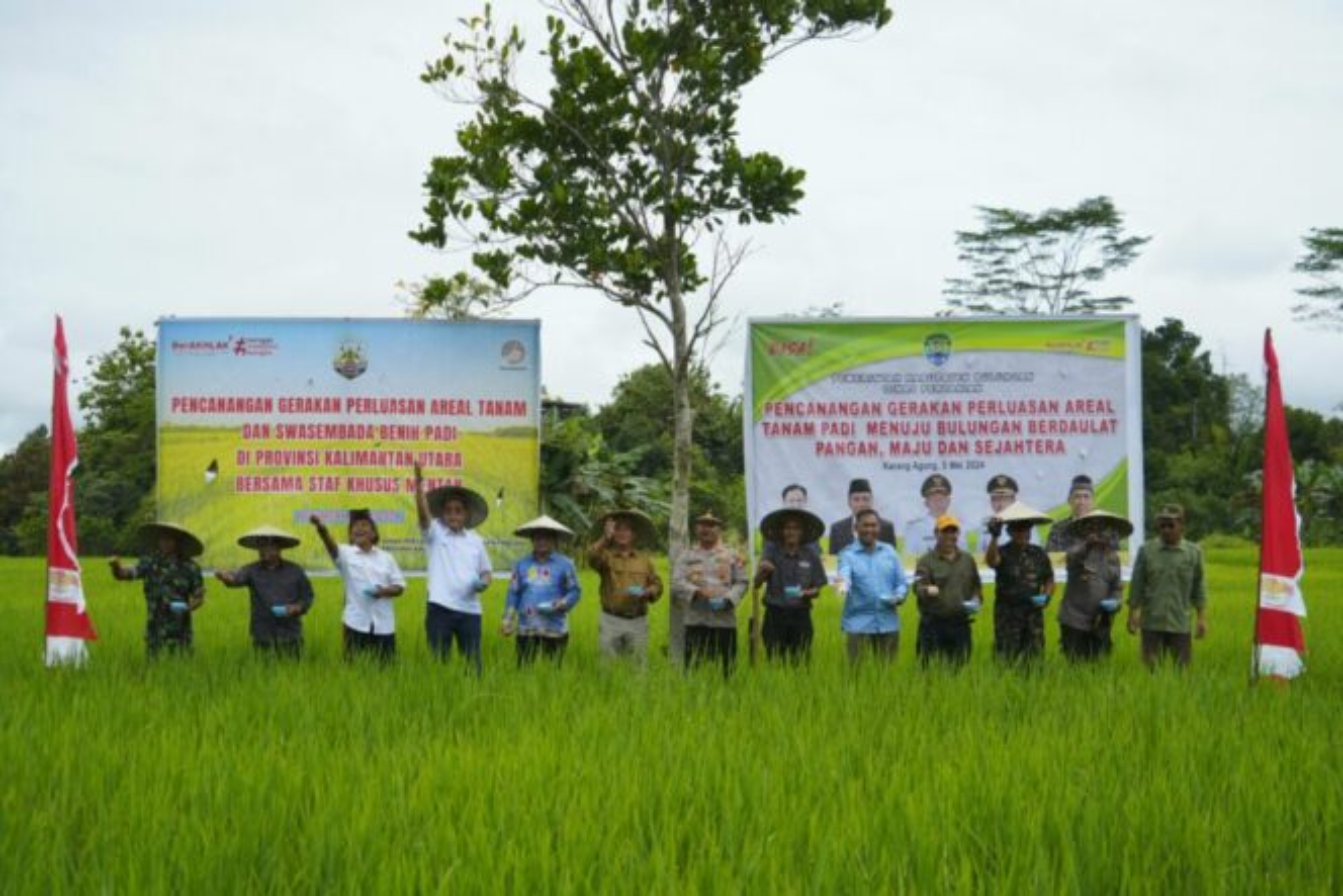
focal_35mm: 49
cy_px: 448
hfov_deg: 40.3
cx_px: 672
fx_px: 1828
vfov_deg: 27.5
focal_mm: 49
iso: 1600
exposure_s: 1/10000
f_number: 4.5
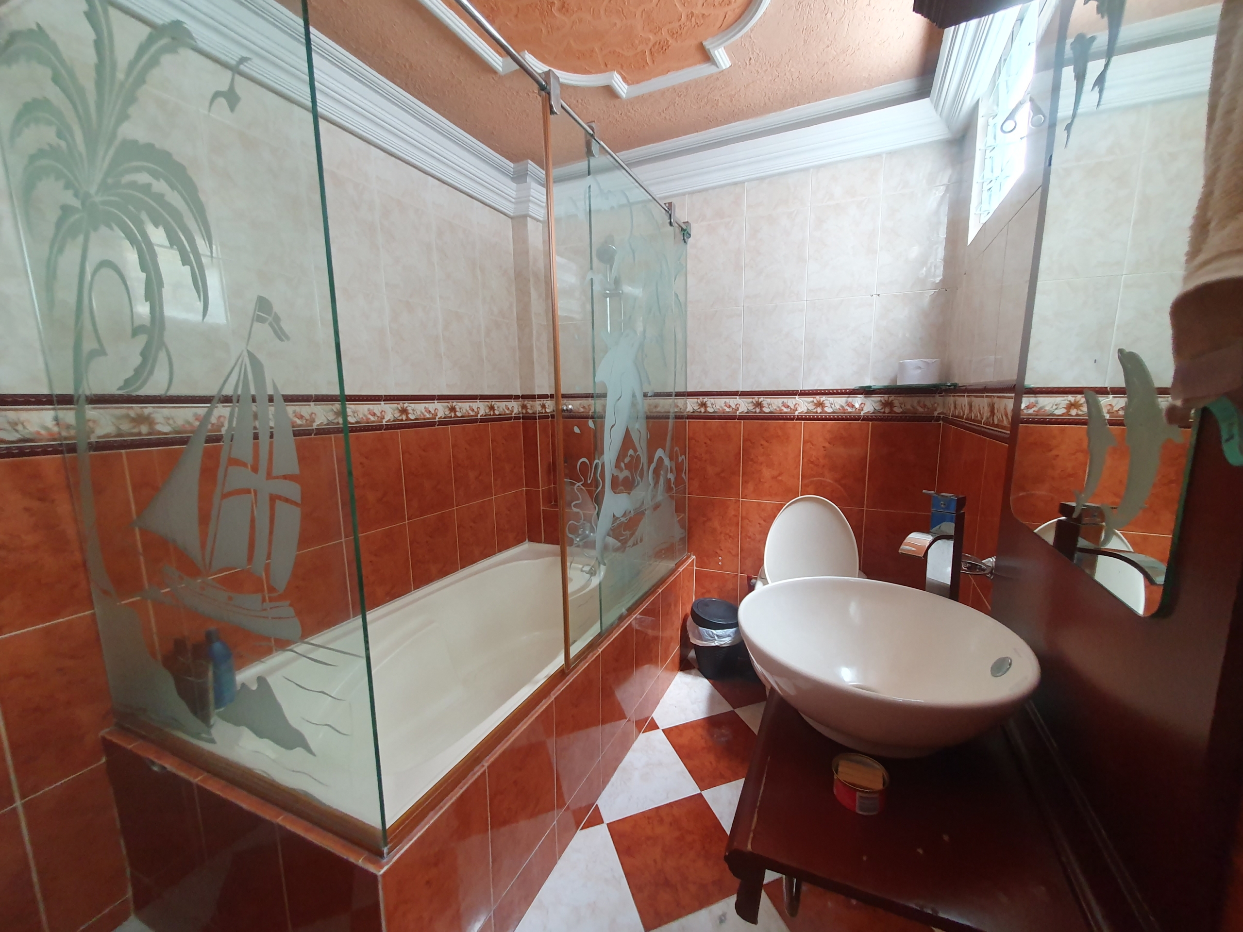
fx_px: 467
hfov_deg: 106.2
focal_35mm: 13
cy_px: 466
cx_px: 622
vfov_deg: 89.9
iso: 320
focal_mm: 1.8
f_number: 2.2
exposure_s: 1/40
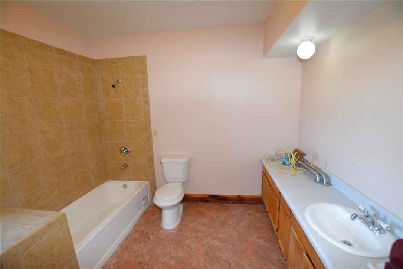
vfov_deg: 77.3
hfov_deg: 100.4
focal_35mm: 15
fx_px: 168
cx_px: 202
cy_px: 134
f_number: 4
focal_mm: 10
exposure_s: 1/60
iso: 1100
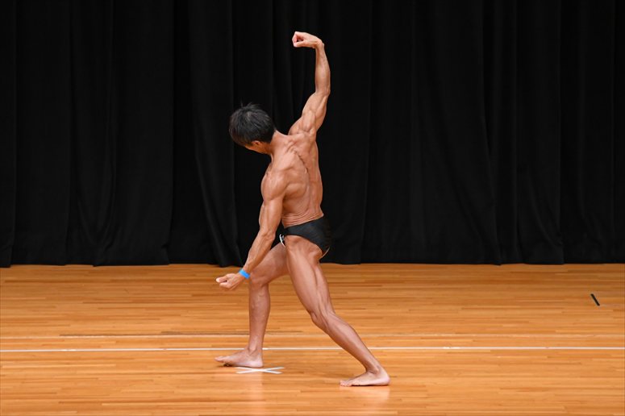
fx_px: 4425
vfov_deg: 5.4
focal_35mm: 255
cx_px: 312
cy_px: 208
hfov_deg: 8.1
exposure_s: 1/400
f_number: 5.6
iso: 3200
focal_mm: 170
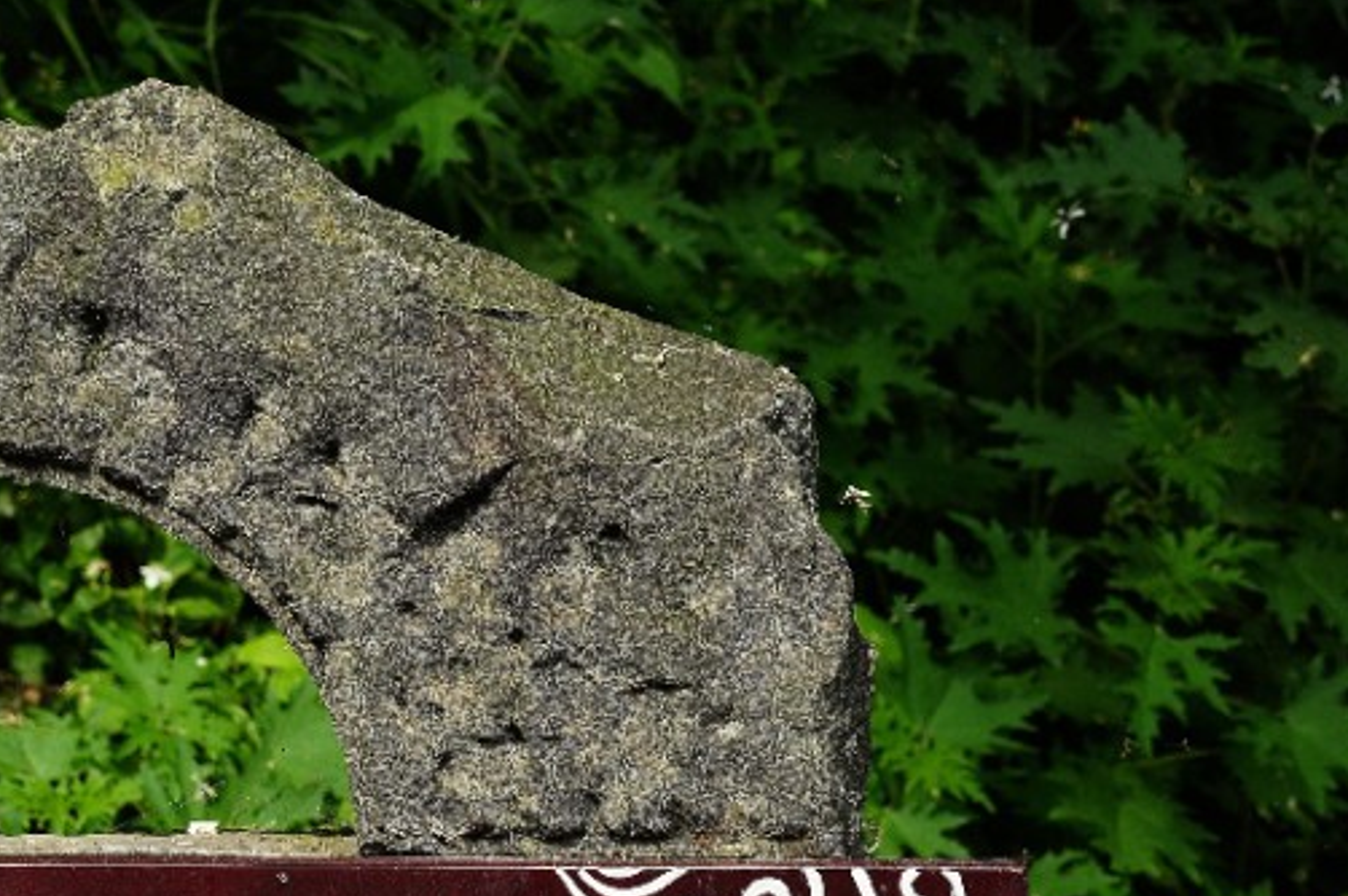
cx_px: 325
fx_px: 3966
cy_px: 1152
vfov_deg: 12.5
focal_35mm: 106
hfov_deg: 19.1
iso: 100
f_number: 5
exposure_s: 1/125
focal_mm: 38
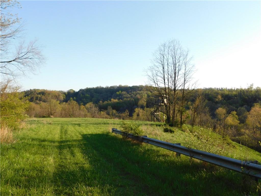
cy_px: 98
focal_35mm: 30
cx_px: 130
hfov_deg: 60.0
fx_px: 226
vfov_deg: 46.8
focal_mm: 5.3
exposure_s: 1/400
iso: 125
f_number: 3.2
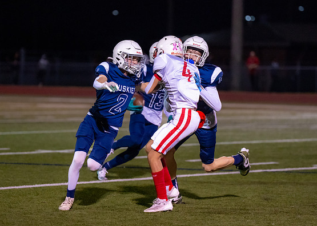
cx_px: 142
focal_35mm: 211
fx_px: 1899
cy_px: 114
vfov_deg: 6.8
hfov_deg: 9.5
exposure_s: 1/1250
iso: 6400
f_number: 2.8
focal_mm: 149
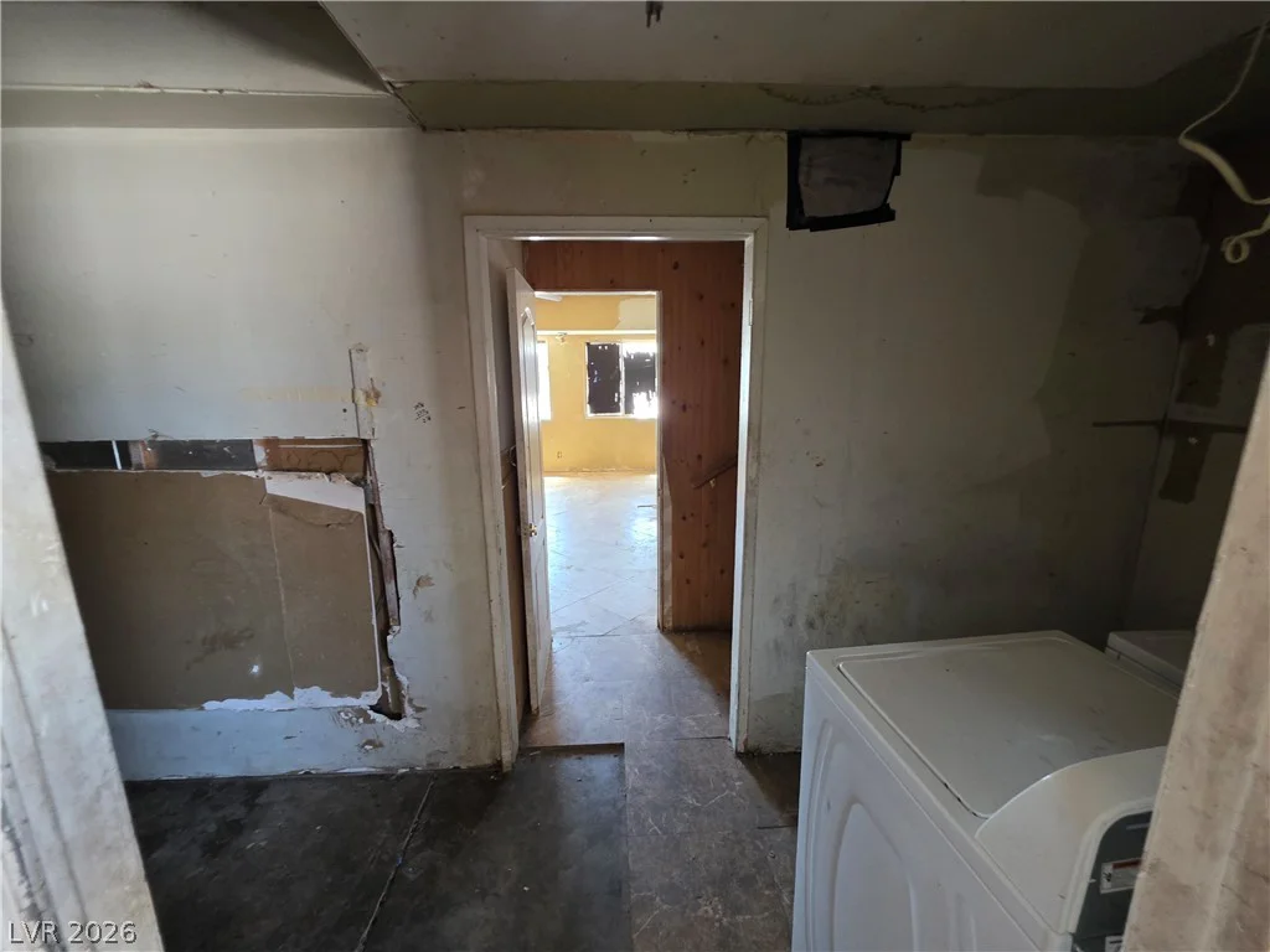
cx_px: 635
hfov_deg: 106.2
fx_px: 477
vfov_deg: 89.9
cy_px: 476
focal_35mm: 13
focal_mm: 2.2
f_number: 1.9
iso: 500
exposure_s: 1/60
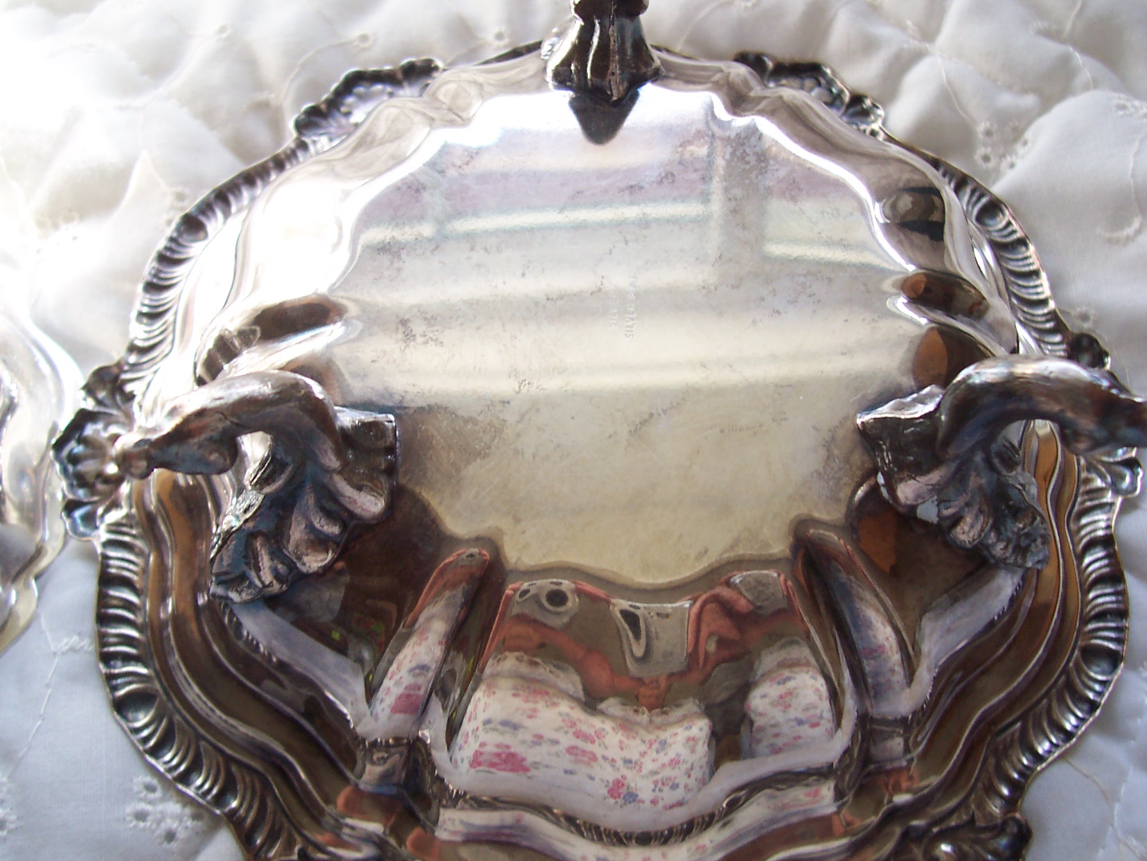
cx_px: 574
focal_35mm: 37
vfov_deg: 38.7
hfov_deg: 50.1
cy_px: 430
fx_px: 1226
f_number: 2.8
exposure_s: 1/45
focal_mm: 5.6
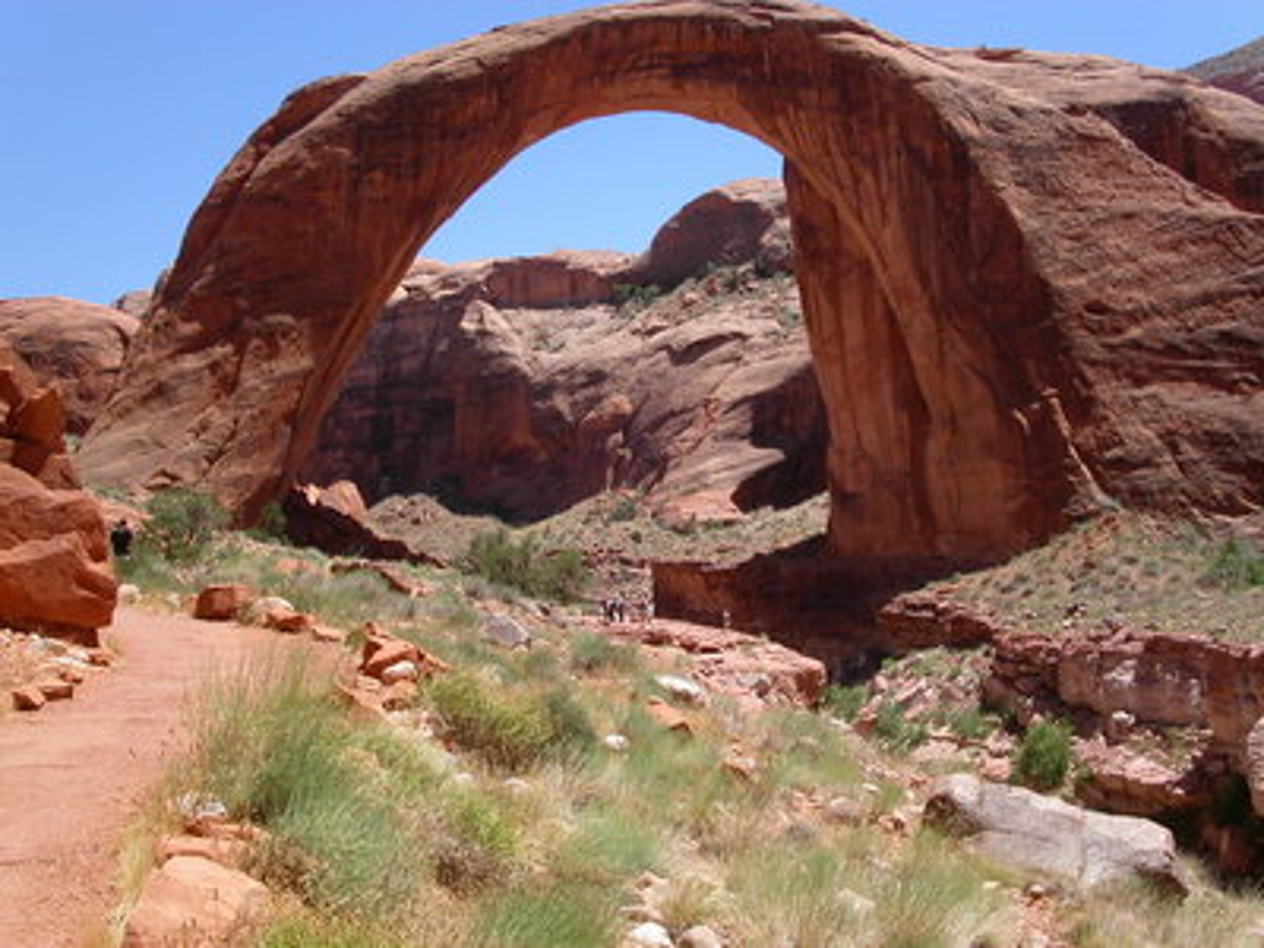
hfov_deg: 49.0
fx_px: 1388
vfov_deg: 37.7
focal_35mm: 38
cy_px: 474
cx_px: 632
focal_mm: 7.8
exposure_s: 1/250
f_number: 8
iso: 100
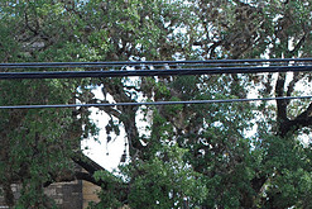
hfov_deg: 14.5
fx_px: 1223
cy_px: 241
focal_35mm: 141
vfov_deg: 9.6
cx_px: 63
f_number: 9
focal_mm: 40
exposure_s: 1/100
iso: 200
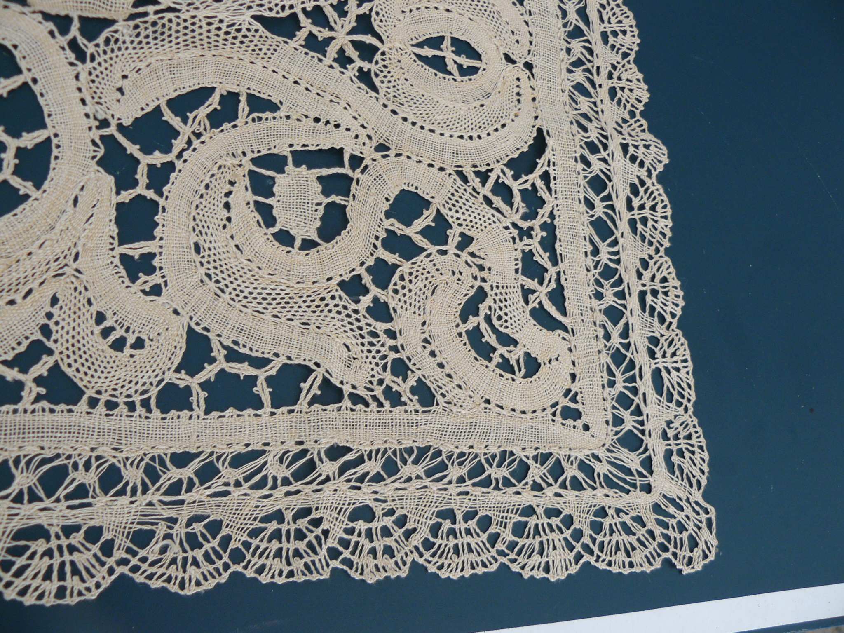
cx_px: 422
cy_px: 316
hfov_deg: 51.4
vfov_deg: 39.7
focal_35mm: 36
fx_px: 878
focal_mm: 6
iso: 100
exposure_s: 1/50
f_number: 2.8
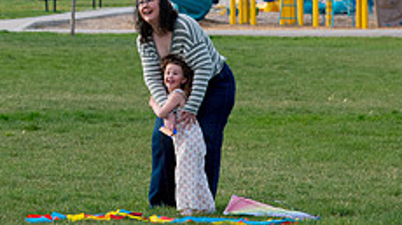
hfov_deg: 6.7
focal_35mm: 324
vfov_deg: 3.7
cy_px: -91
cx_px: 90
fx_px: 3451
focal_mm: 86
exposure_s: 1/800
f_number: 5
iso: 200
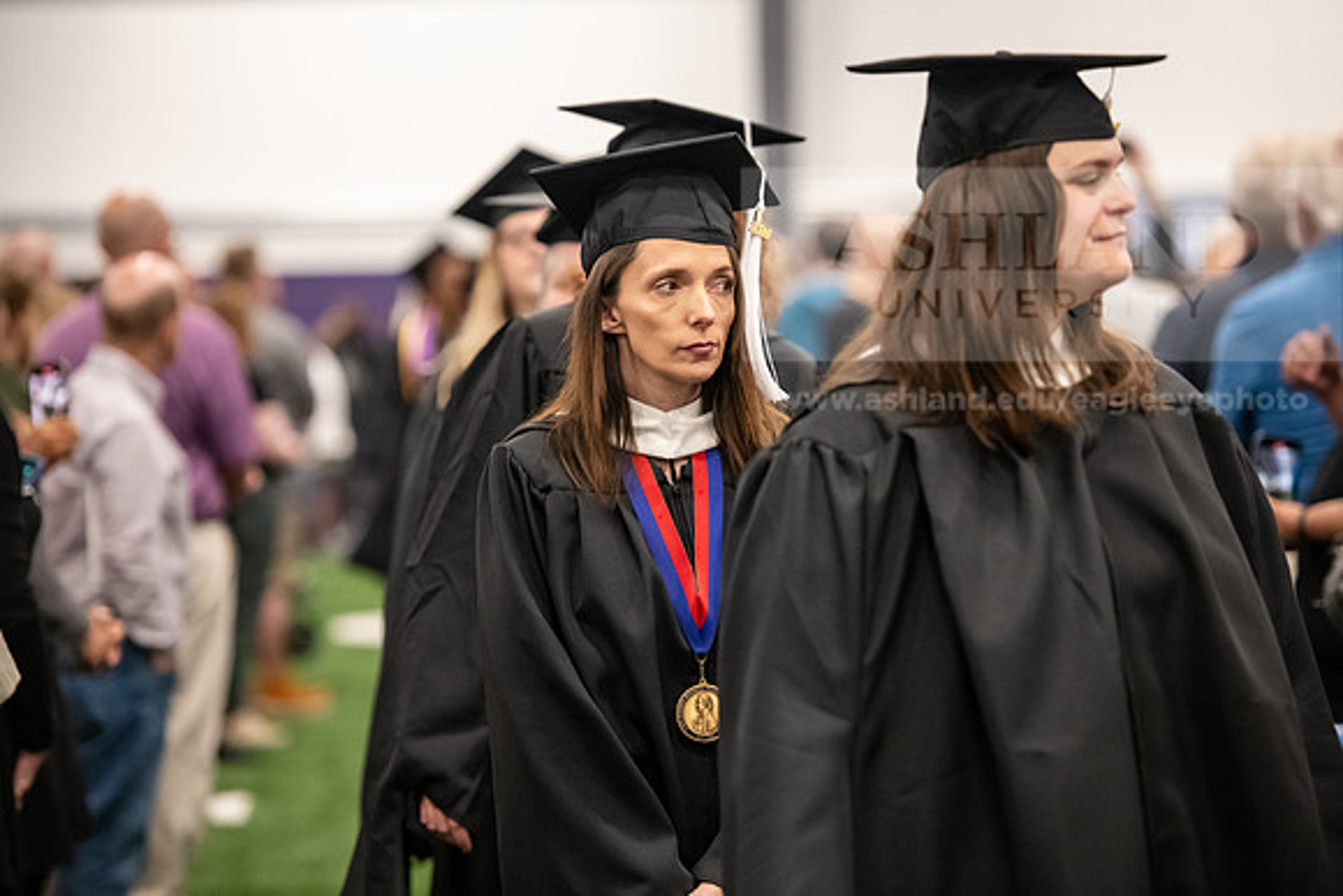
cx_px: 672
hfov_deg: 14.2
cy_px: 448
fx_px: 5410
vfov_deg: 9.5
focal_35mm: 145
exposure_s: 1/200
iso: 3200
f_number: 3.2
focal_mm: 145
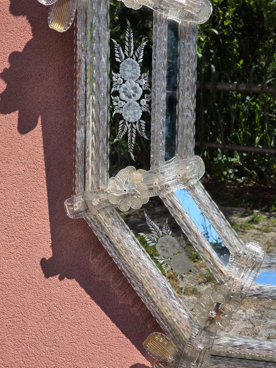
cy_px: 184
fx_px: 734
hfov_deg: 21.3
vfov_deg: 28.2
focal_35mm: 69
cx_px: 138
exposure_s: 1/2384
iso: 50
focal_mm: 7.9
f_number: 2.4
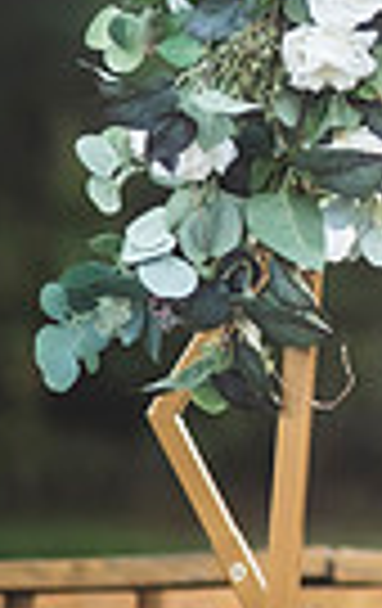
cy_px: -169
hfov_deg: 3.5
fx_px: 6147
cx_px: 1182
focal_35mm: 371
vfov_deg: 5.6
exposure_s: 1/400
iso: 100
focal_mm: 85
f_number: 1.8
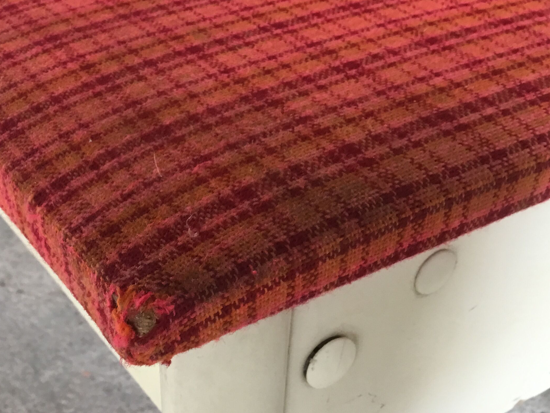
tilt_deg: -35.3
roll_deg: +3.2
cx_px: 156
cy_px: 281
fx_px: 763
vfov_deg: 30.0
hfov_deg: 38.9
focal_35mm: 48
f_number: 2.4
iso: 100
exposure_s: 1/33
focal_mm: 3.3
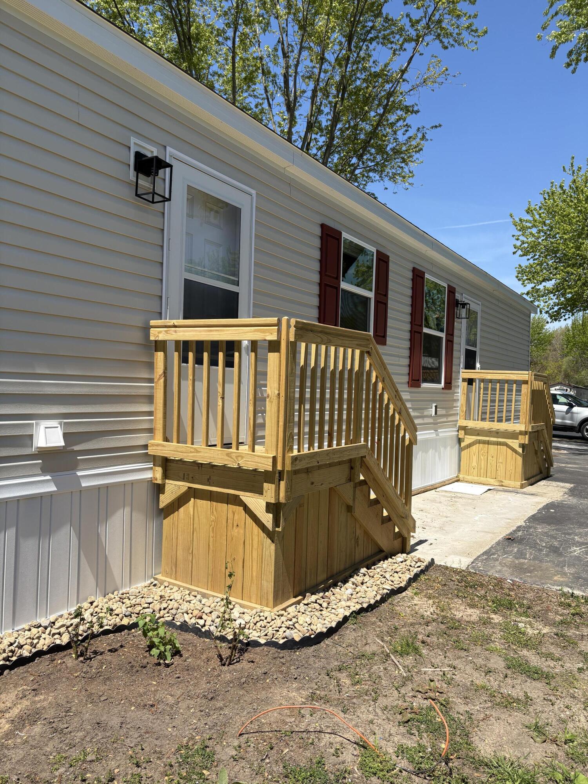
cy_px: 392
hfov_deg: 53.1
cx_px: 294
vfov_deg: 67.3
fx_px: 589
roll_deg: -2.5
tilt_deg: +0.2
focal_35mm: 26
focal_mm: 5.96
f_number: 1.6
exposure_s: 1/2985
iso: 50
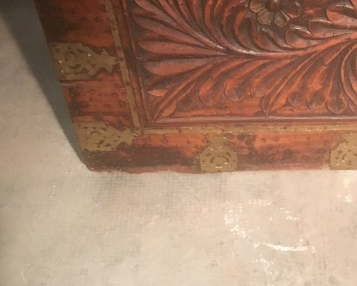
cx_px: 247
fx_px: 623
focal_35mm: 59
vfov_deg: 25.7
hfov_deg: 31.6
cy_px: 185
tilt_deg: -47.6
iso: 250
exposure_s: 1/17
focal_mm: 3.3
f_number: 2.4
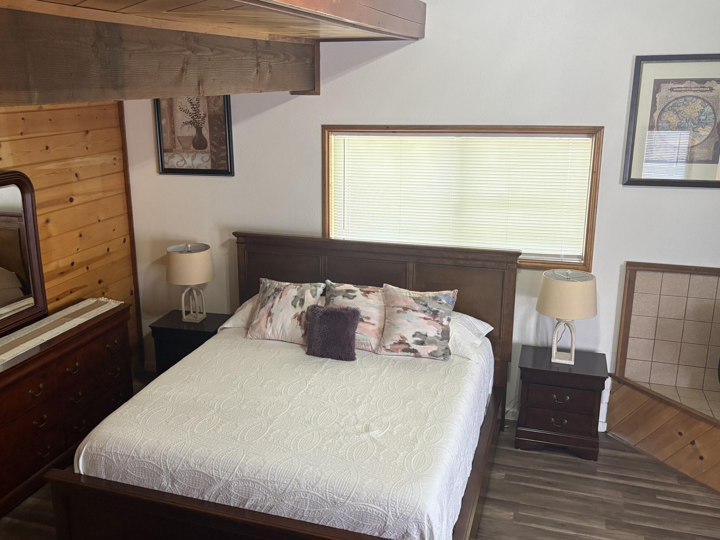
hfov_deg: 55.2
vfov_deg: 42.9
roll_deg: +1.9
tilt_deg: -14.9
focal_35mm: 33
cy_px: 263
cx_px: 313
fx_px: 686
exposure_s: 1/60
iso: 250
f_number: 1.6
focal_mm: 5.96
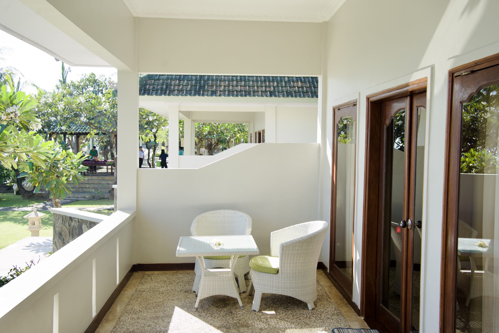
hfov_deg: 54.4
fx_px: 485
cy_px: 166
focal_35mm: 35
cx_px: 250
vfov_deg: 37.9
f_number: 5.6
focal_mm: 35
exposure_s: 1/320
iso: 320
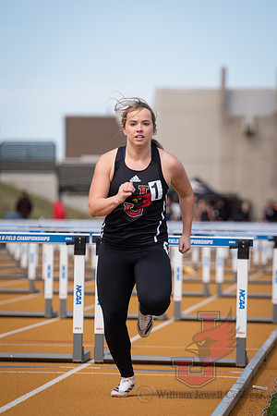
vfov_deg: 8.3
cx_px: 138
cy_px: 208
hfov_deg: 5.6
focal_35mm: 248
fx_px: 2856
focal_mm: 165
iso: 100
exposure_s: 1/1000
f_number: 3.5
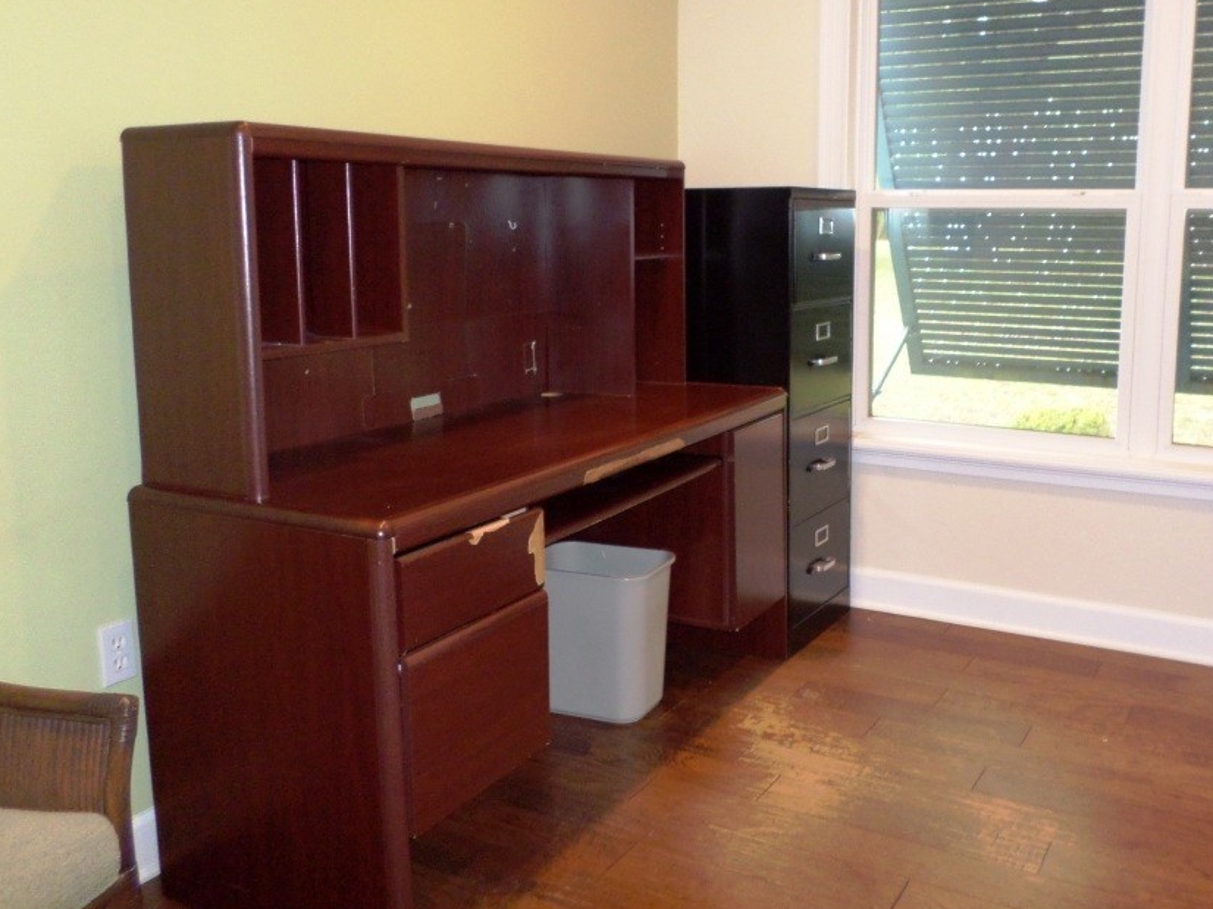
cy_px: 382
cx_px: 747
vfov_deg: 45.3
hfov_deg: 57.7
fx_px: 1086
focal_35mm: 31
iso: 240
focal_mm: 4.5
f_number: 2.5
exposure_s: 1/30
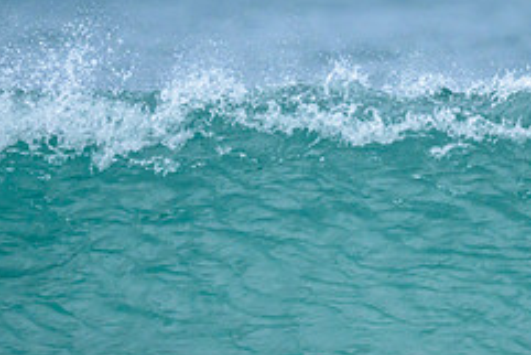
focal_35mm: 2469
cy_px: 304
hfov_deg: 0.8
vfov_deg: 0.6
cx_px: 508
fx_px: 36438
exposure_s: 1/2000
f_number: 6.3
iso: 900
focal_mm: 800
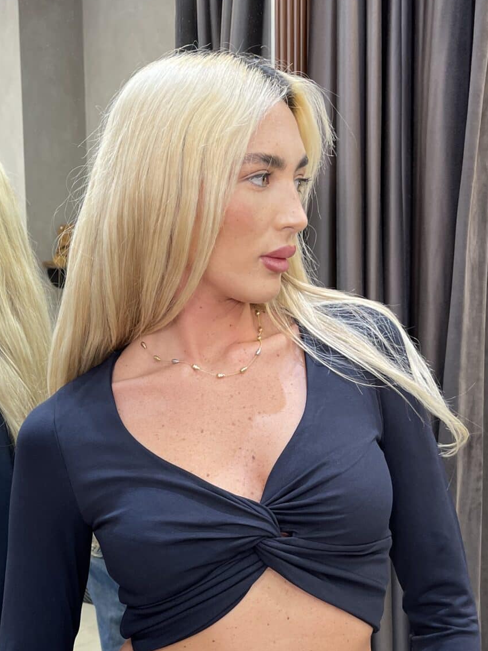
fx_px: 827
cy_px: 446
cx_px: 233
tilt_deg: -7.1
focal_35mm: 44
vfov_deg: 42.2
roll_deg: -0.1
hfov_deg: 32.9
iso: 125
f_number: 1.6
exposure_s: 1/100
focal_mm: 5.1
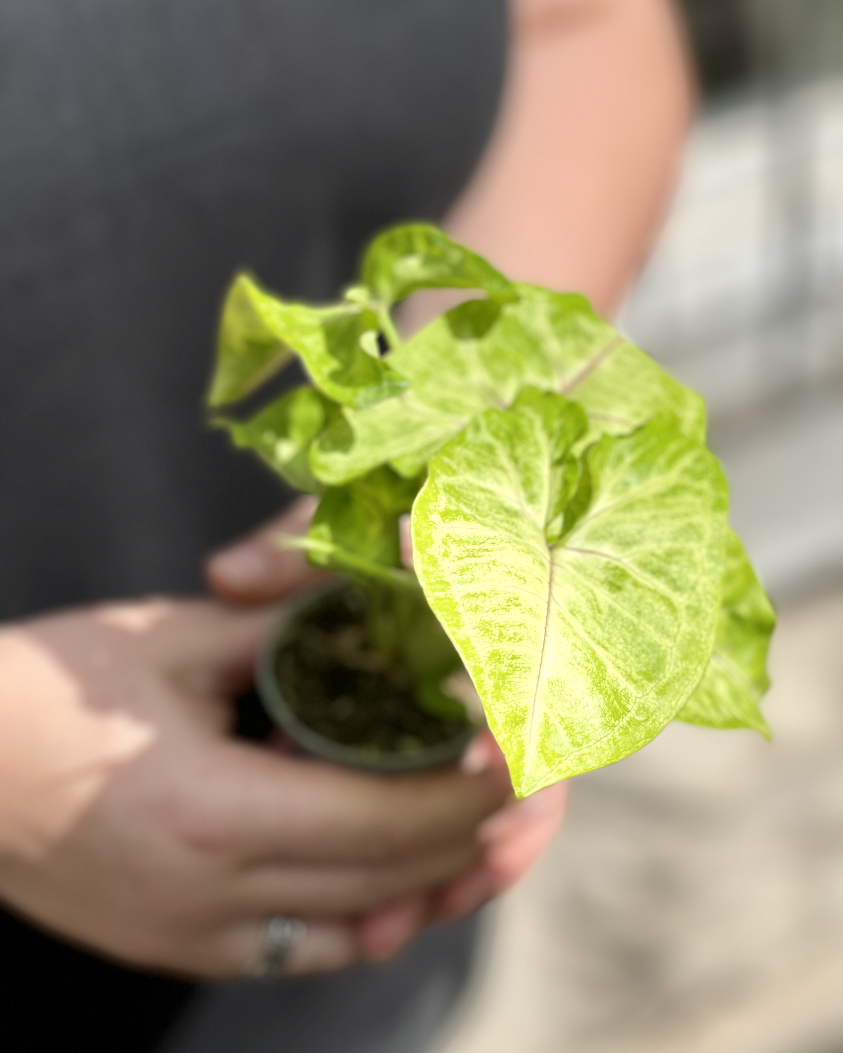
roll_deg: +3.3
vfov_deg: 28.3
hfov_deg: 22.8
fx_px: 2090
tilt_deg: -36.1
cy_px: 547
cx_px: 422
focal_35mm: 67
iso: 32
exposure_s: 1/1376
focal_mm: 7.5
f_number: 2.2
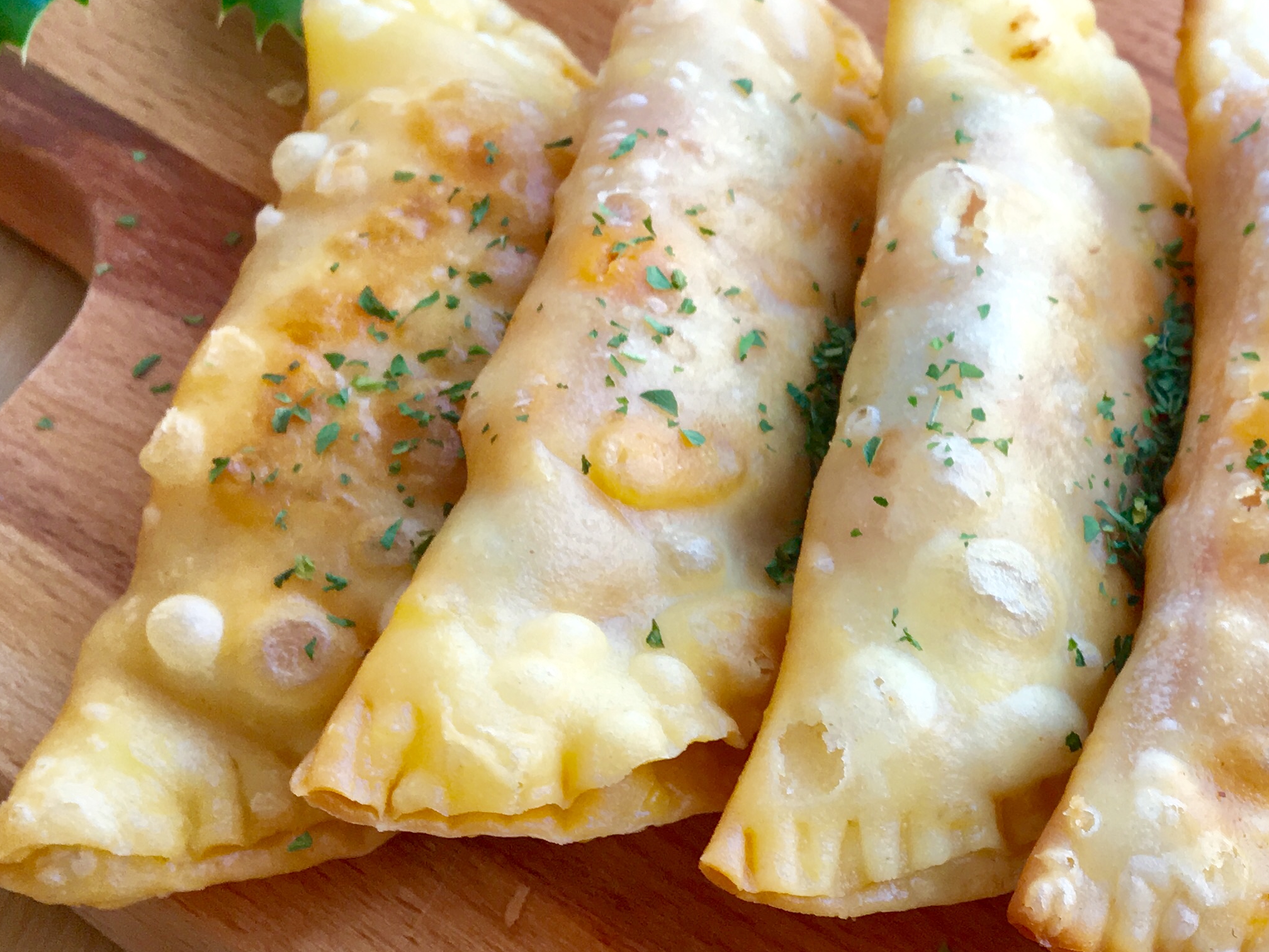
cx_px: 1116
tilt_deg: -52.2
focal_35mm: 58
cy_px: 356
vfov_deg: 25.2
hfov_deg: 31.8
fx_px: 2126
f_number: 2.2
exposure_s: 1/100
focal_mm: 4.15
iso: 40
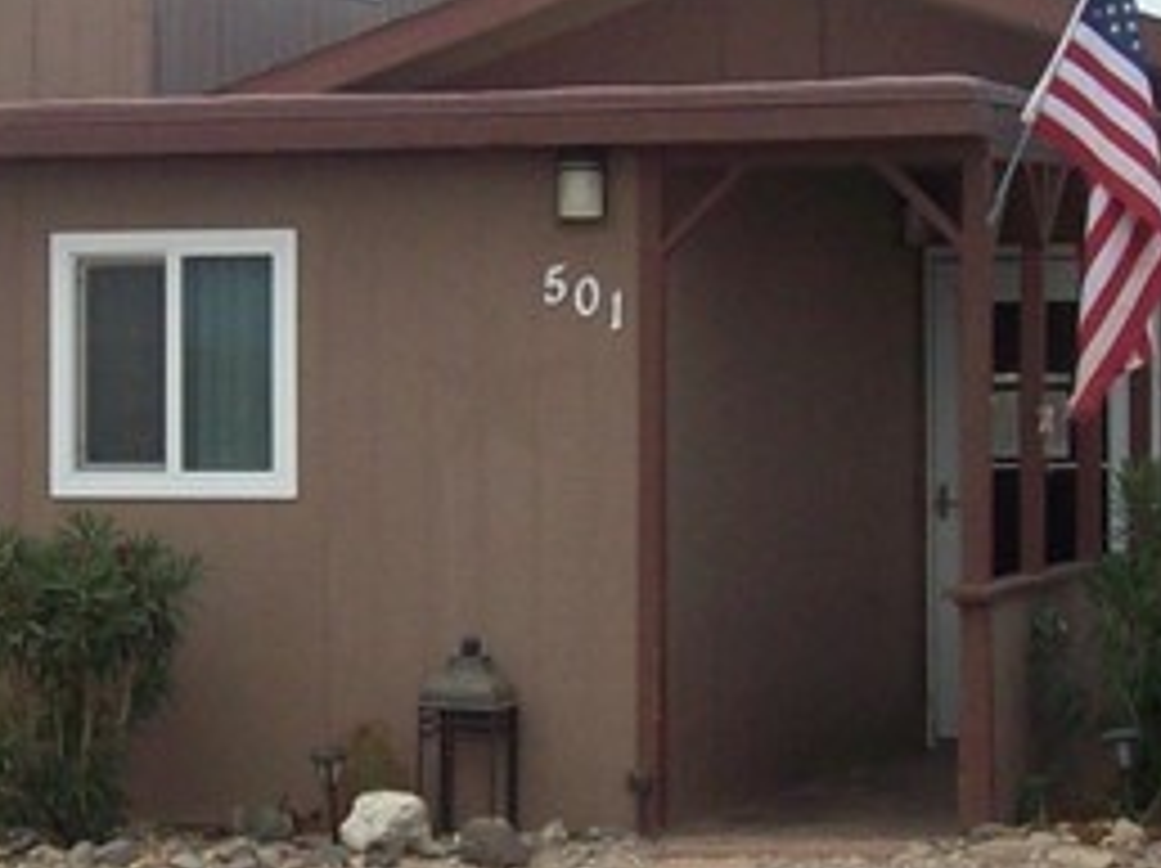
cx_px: 202
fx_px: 4792
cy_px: 394
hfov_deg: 13.7
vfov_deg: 10.4
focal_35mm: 143
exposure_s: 1/428
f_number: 4.8
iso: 80
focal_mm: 6
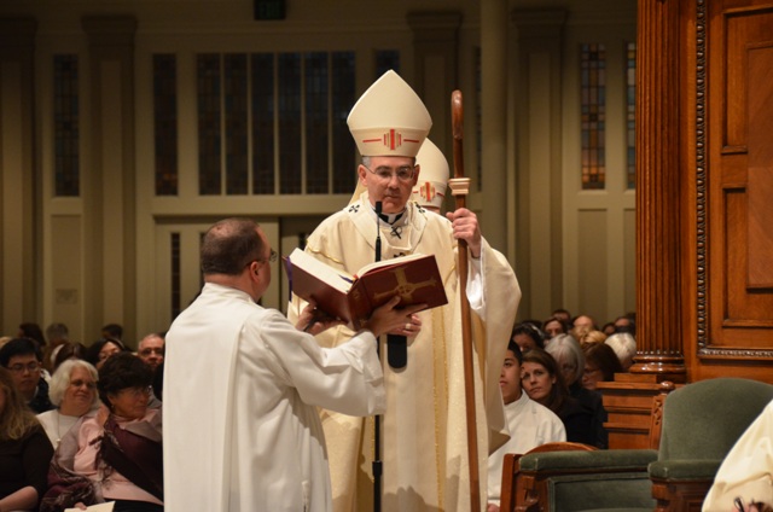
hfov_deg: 13.1
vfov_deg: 8.7
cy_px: 256
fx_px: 3375
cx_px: 386
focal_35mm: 158
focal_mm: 105
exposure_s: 1/15
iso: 1600
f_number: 5.3
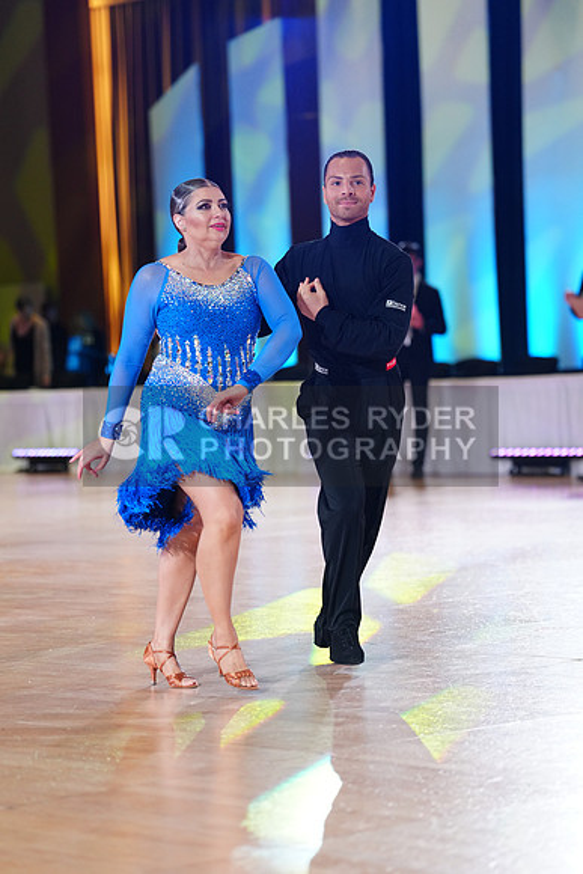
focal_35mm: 123
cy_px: 437
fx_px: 2986
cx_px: 292
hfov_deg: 11.2
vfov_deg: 16.6
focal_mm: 123
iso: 2000
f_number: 2.8
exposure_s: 1/400
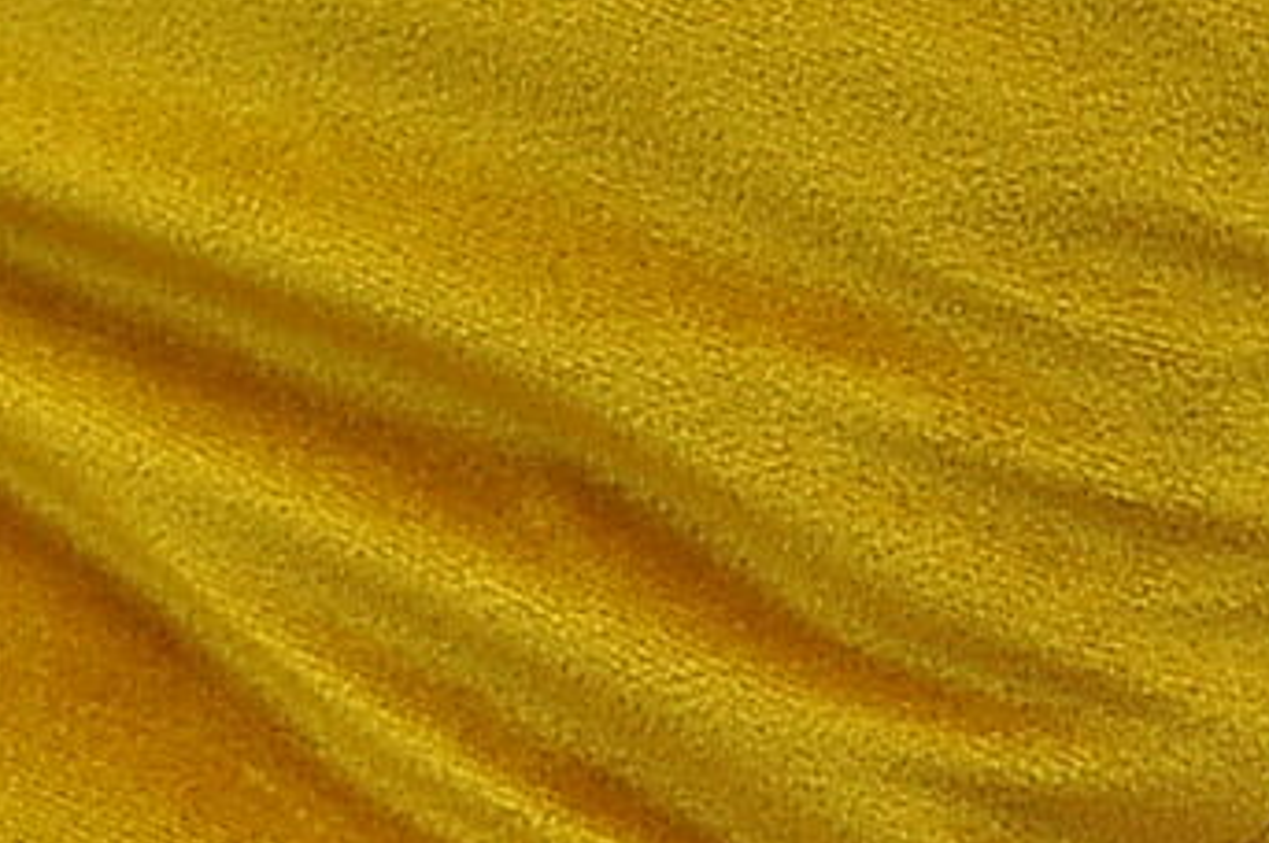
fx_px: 11555
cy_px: 2181
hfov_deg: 6.3
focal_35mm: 328
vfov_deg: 4.1
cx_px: 18
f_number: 4
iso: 400
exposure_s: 1/200
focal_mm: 35
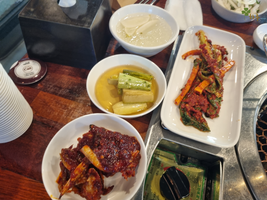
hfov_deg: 67.3
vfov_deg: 53.1
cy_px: 100
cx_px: 134
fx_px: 201
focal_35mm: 26
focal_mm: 5.4
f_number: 1.8
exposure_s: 1/40
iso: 250
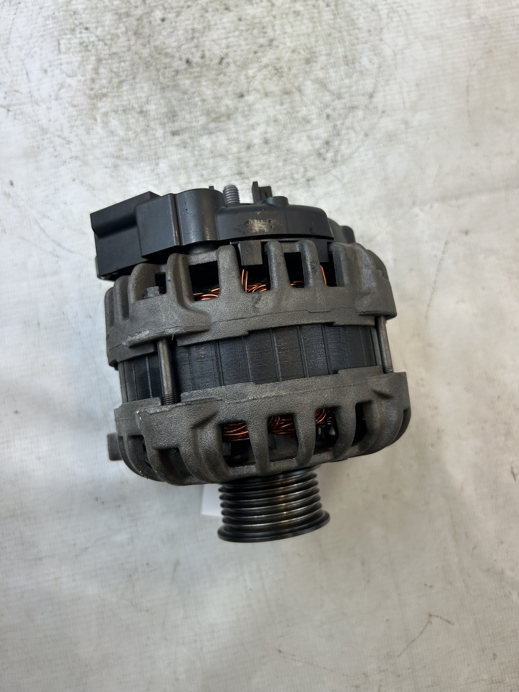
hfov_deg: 53.1
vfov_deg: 67.3
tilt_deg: -82.4
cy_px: 346
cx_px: 260
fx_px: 520
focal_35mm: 26
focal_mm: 5.7
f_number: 1.5
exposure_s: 1/286
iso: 40
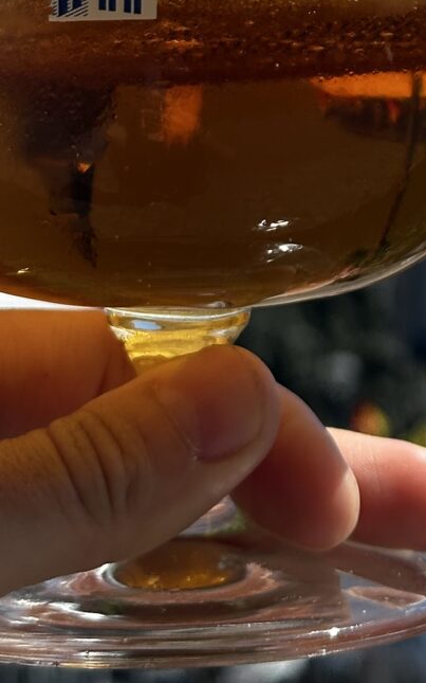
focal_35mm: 142
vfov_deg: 14.2
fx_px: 2638
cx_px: 426
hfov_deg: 9.2
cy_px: -158
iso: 64
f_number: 1.78
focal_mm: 6.86
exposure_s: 1/4367
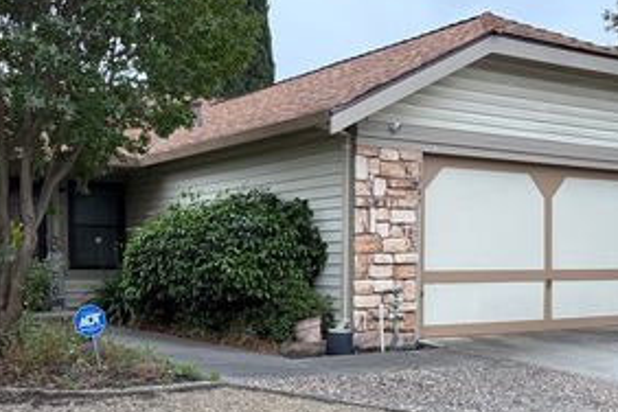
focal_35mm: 48
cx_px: 267
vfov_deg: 27.7
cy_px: 310
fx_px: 824
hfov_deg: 41.0
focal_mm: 5.96
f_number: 1.6
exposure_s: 1/438
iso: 64
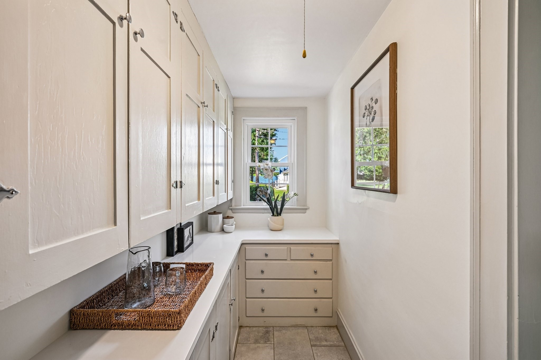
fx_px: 240
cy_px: 180
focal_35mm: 16
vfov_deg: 73.7
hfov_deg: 96.7
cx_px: 270
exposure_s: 1/60
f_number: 8
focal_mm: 16
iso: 400
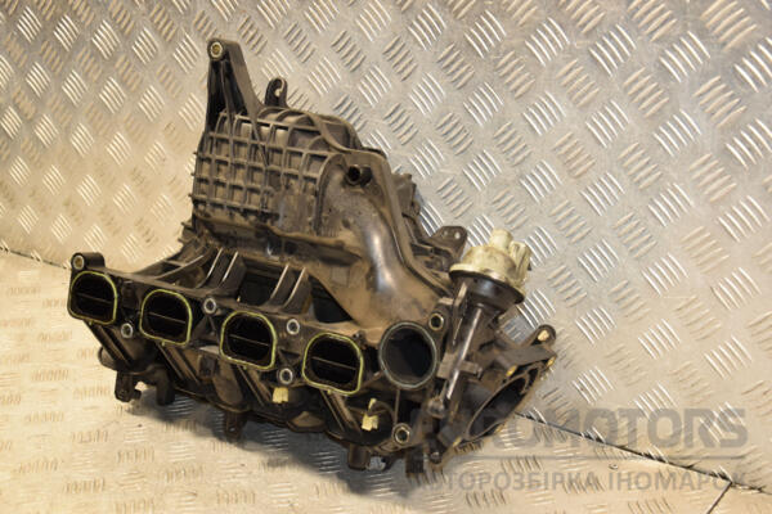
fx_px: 1287
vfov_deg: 22.6
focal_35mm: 60
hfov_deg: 33.4
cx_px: 386
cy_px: 257
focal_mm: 40
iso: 800
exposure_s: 1/100
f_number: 4.8
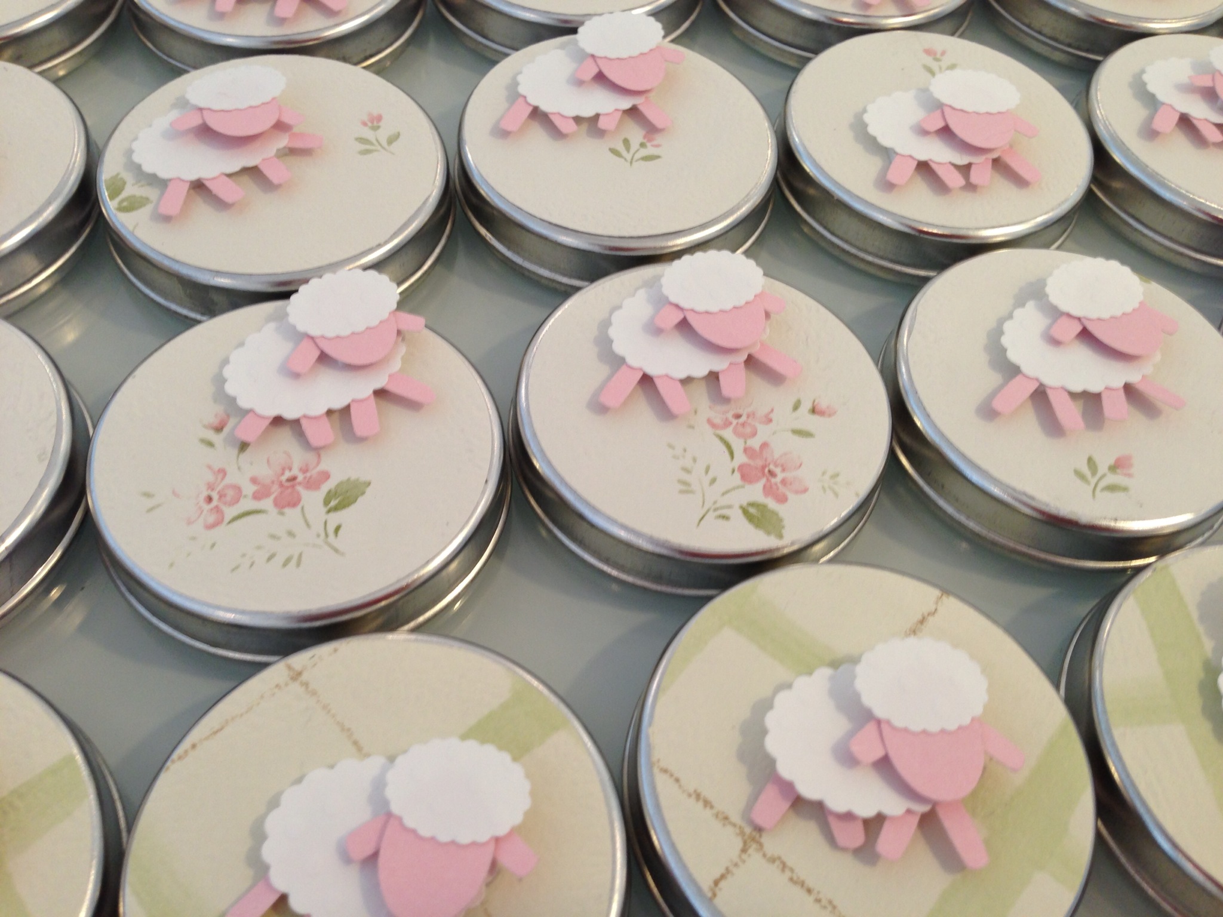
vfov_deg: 42.9
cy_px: 458
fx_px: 1166
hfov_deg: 55.4
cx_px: 612
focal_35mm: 33
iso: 64
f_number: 2.4
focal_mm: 4.13
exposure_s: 1/20
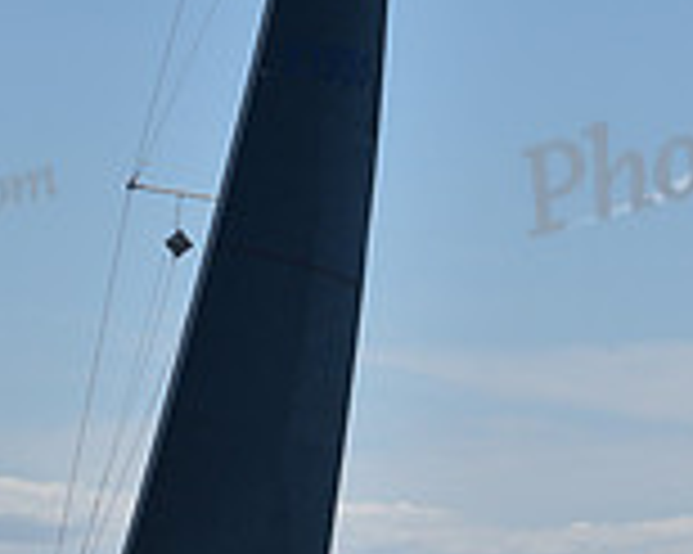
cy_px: -50
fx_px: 7399
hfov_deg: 5.4
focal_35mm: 361
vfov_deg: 4.3
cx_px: 290
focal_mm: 102
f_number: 6.3
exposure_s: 1/800
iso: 200
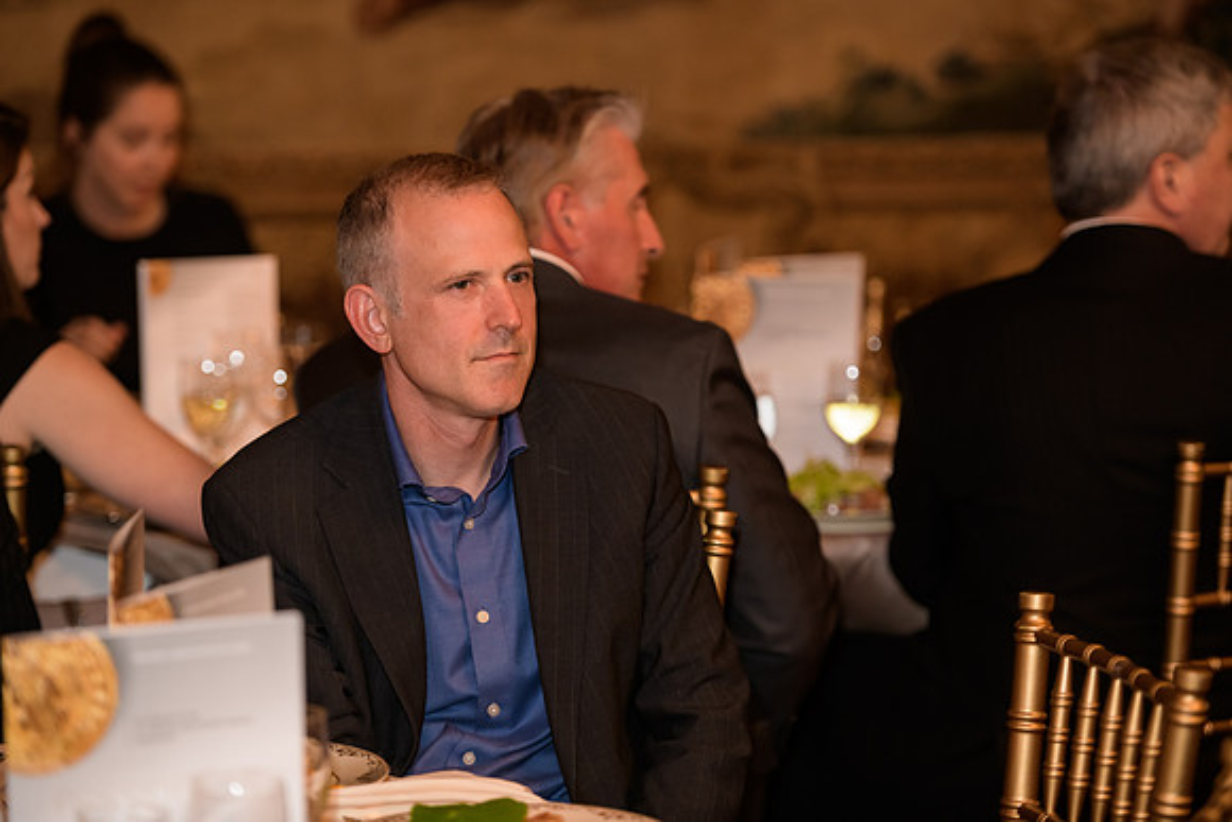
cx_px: 616
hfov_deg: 15.8
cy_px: 411
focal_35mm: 130
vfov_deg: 10.6
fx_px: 4450
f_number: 3.2
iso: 1250
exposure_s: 1/100
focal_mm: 130
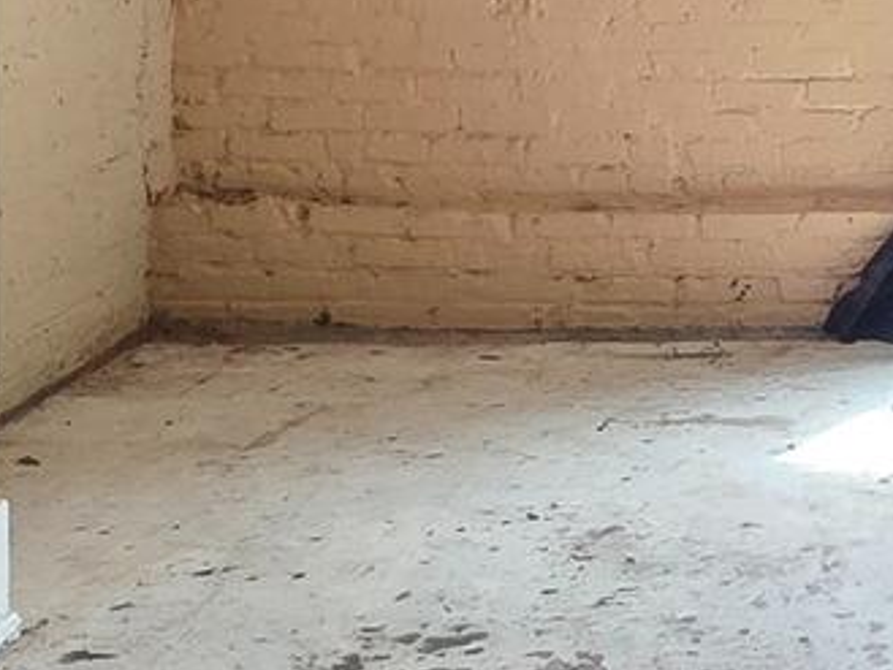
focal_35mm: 81
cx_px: 1156
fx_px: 2090
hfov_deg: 21.8
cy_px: -109
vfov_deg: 17.5
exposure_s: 1/60
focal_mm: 2.2
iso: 320
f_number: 1.9
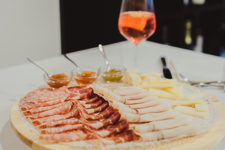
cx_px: 100
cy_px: 68
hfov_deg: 34.5
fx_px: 361
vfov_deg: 23.4
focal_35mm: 58
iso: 5000
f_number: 3.2
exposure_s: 1/100
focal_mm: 52
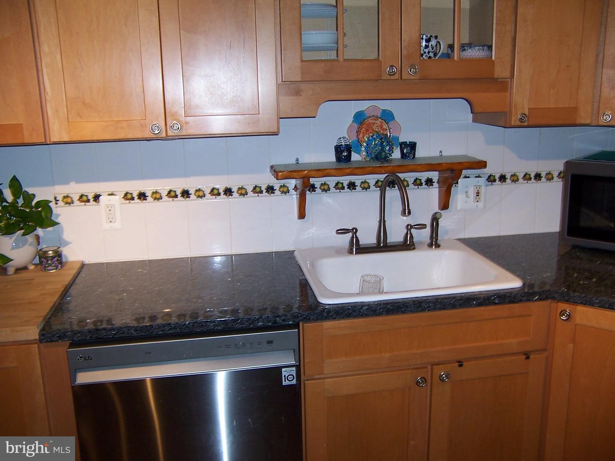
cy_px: 230
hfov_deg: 55.4
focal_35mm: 33
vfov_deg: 42.9
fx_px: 586
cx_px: 308
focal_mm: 5.5
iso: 80
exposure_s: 1/60
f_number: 2.8
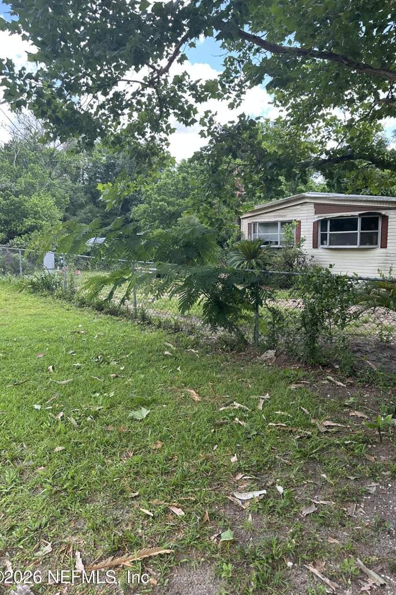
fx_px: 429
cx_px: 221
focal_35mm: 26
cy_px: 295
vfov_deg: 69.4
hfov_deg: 49.4
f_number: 1.78
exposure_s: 1/506
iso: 80
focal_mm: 6.86
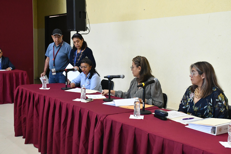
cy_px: 77
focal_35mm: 45
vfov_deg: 29.9
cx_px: 116
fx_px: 289
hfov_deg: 43.6
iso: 4000
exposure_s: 1/60
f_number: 7.1
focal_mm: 30
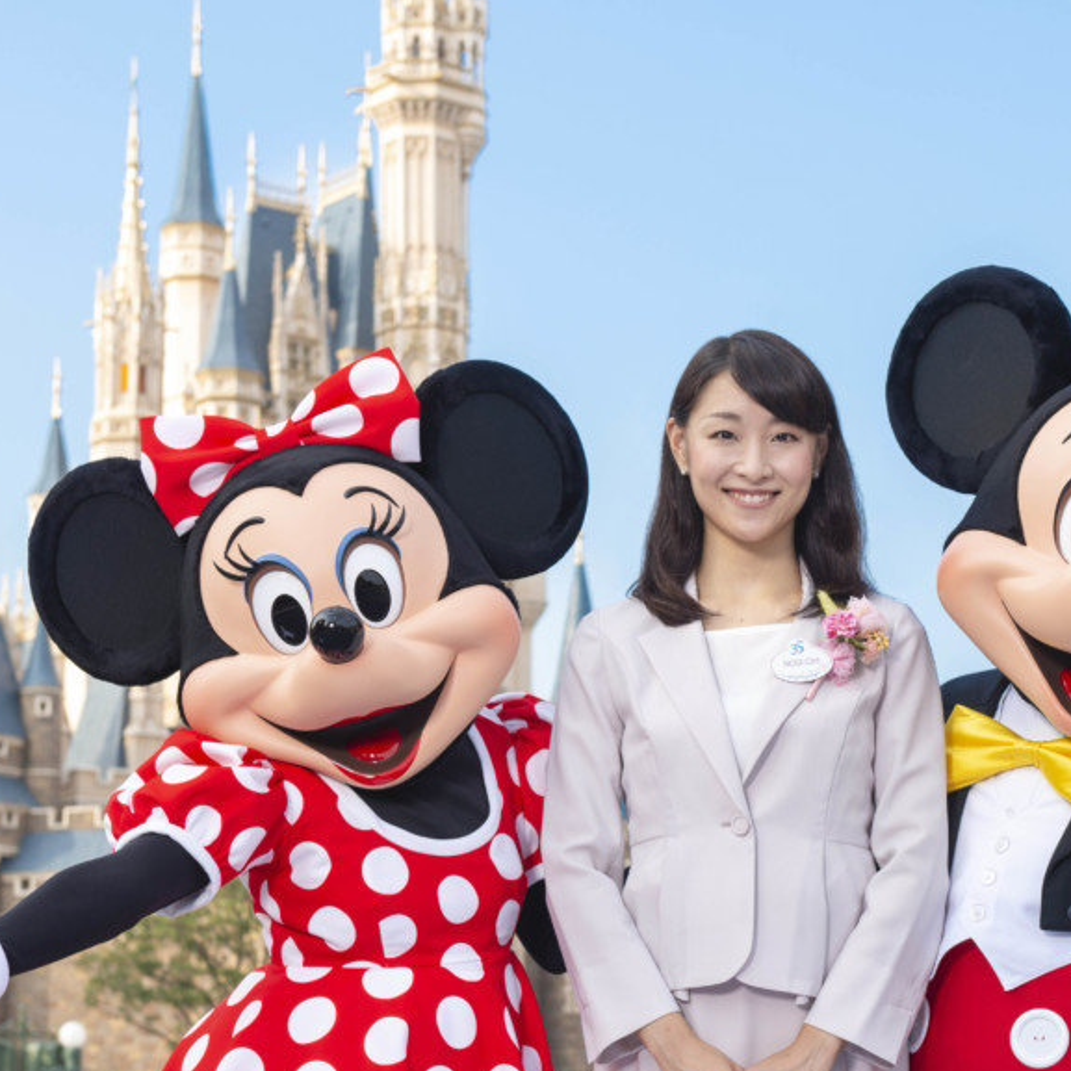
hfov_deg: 18.8
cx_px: 729
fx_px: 3220
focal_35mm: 92
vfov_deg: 18.8
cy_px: 729
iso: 100
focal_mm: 52
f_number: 5.6
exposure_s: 1/160
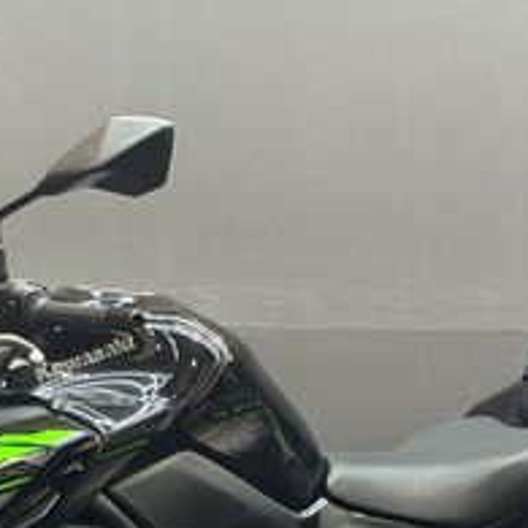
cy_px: 560
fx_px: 2399
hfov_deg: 12.5
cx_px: 133
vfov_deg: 12.4
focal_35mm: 139
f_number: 1.78
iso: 200
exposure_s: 1/50
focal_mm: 6.76
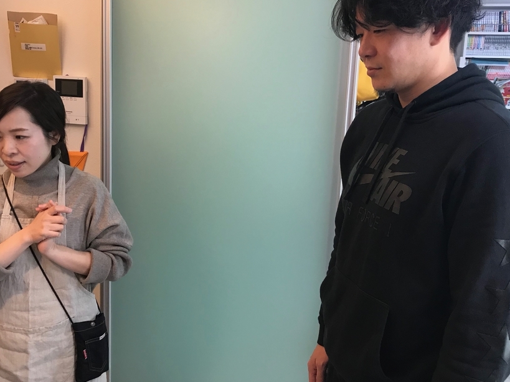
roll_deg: -2.7
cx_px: 227
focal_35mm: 35
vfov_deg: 40.6
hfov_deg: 52.5
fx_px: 516
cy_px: 164
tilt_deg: -9.3
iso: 40
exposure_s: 1/31
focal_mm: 3.99
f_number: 1.8
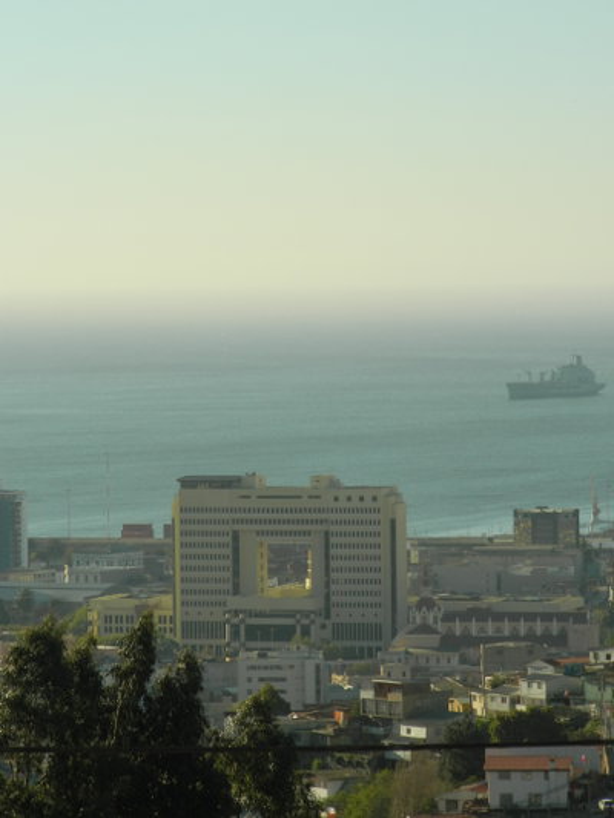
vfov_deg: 9.0
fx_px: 5225
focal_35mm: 221
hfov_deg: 6.7
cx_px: 307
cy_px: 409
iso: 80
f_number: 5.4
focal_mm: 39.7
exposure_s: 1/500
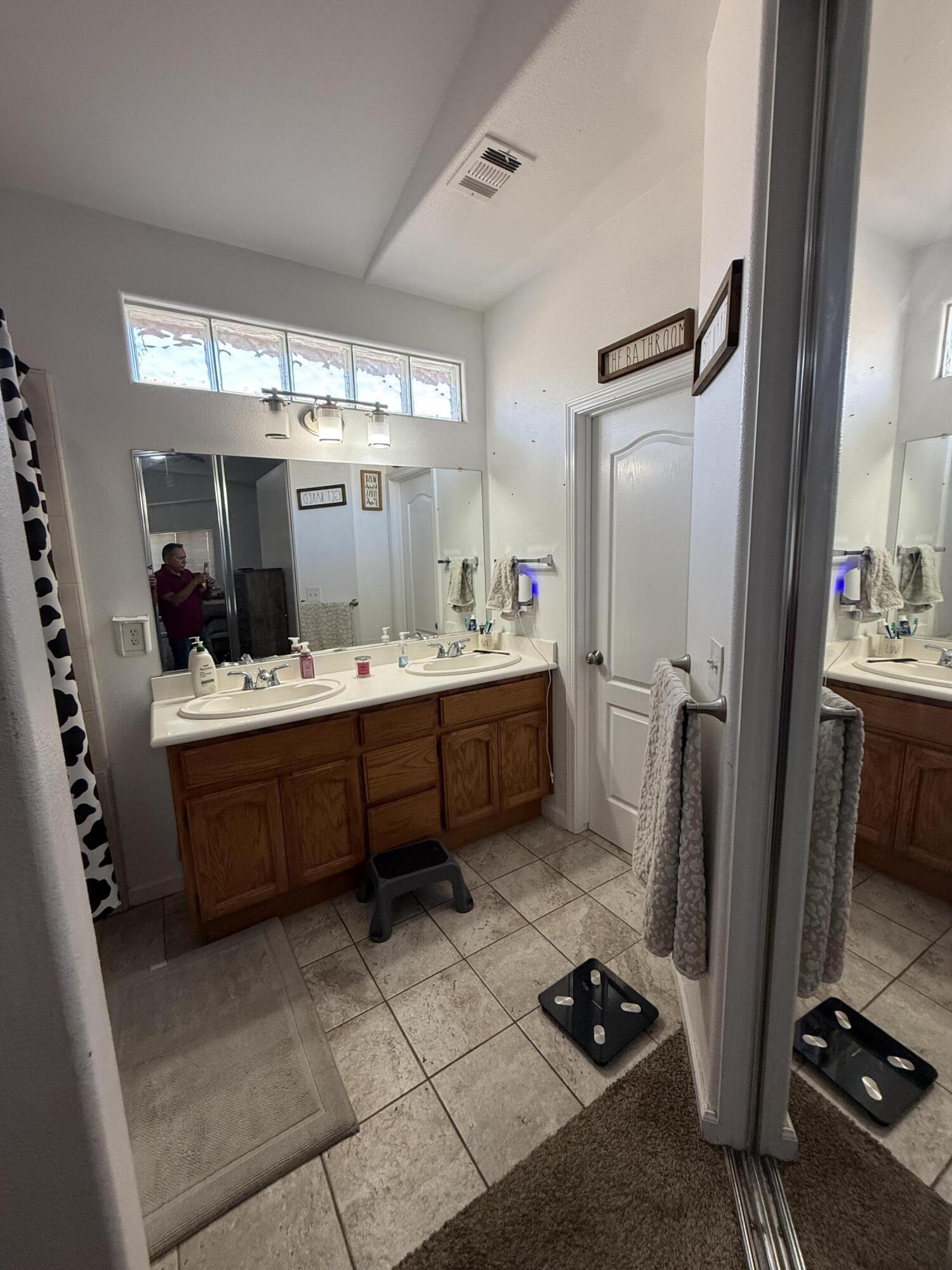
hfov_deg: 85.7
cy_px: 635
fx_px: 513
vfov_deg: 102.1
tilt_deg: -7.2
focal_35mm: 14
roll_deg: +2.4
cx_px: 476
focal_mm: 2.22
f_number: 2.2
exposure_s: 1/120
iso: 200
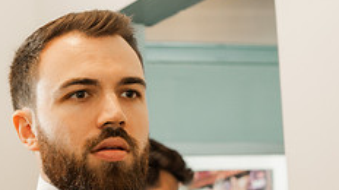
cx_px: 218
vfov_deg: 9.1
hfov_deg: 16.4
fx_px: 1176
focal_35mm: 131
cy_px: 240
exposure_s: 1/160
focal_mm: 50
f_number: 4.5
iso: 500
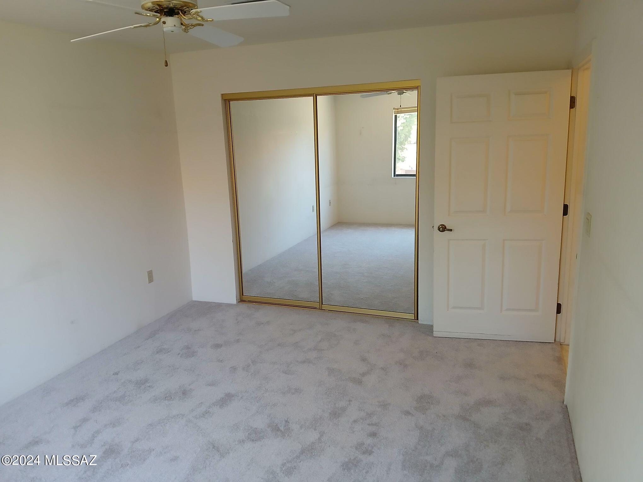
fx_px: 483
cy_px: 241
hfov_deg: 67.3
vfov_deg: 53.1
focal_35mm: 26
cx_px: 322
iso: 200
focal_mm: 3.98
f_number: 1.8
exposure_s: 1/60
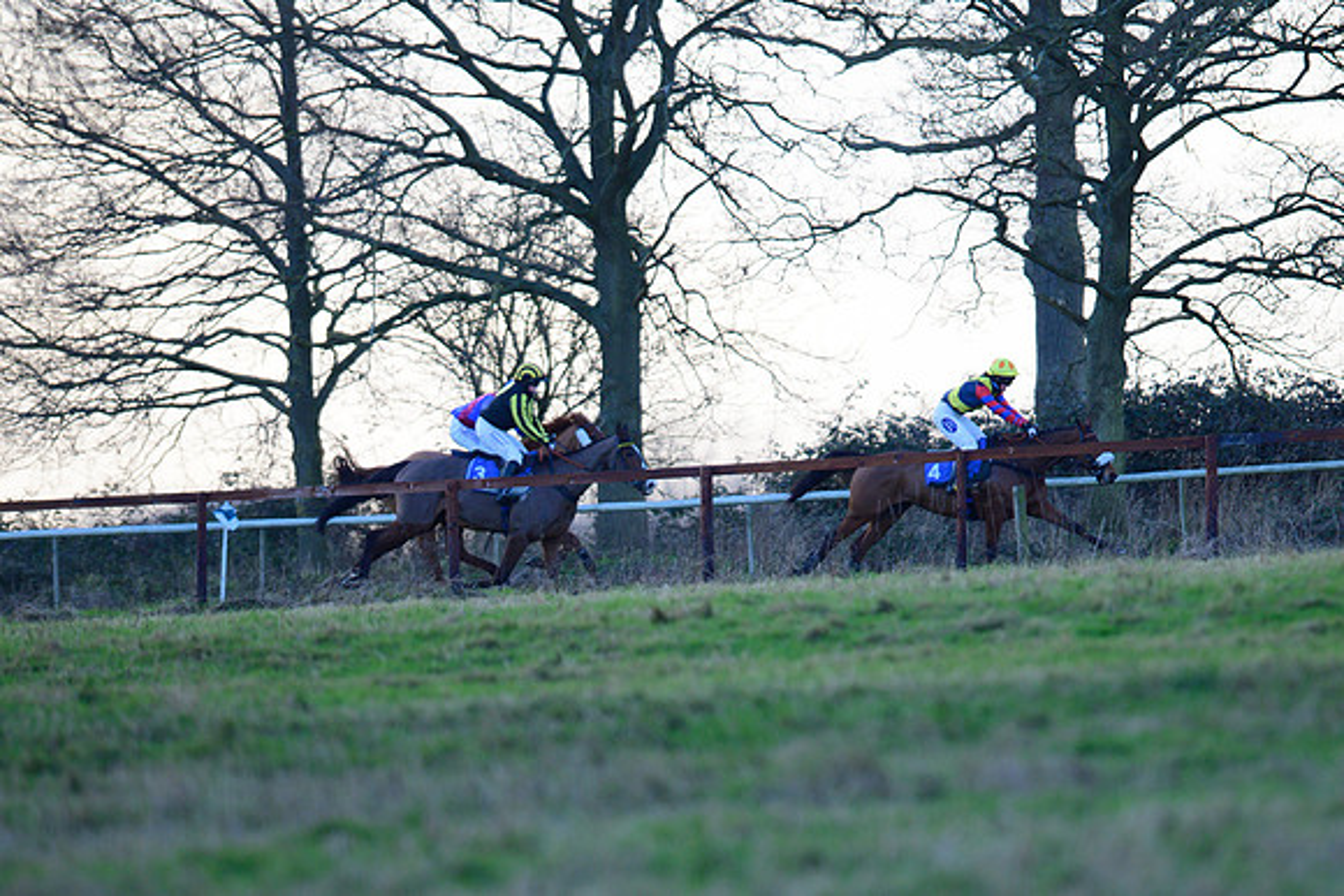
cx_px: 672
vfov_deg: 2.3
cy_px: 448
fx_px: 22404
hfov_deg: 3.4
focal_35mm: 600
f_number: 4
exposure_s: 1/1000
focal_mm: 400
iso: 800
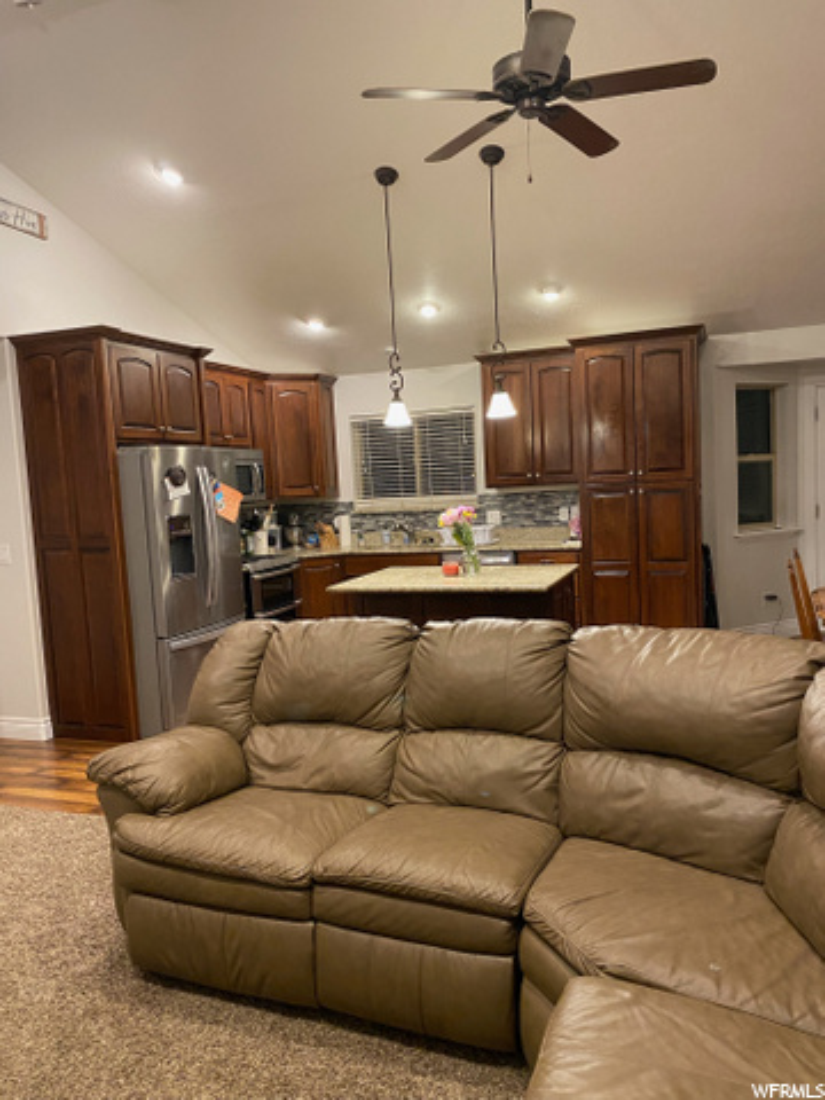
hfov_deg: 53.1
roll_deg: +3.4
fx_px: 826
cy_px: 550
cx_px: 412
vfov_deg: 67.3
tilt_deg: -5.0
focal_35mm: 26
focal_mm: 4.25
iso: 400
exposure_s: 1/60
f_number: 1.8
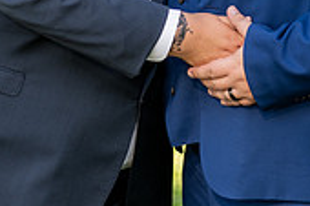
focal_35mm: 212
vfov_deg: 6.4
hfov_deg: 9.7
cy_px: -79
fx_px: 1824
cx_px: 160
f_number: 4
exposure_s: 1/160
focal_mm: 62
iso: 80
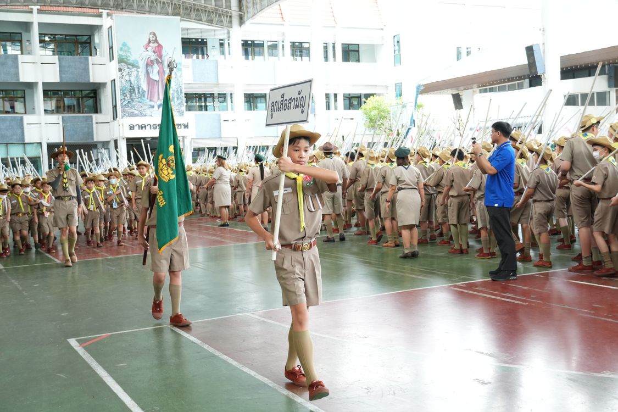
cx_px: 309
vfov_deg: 29.9
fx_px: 772
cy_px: 206
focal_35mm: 45
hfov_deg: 43.6
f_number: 4.5
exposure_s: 1/200
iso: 1600
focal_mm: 30
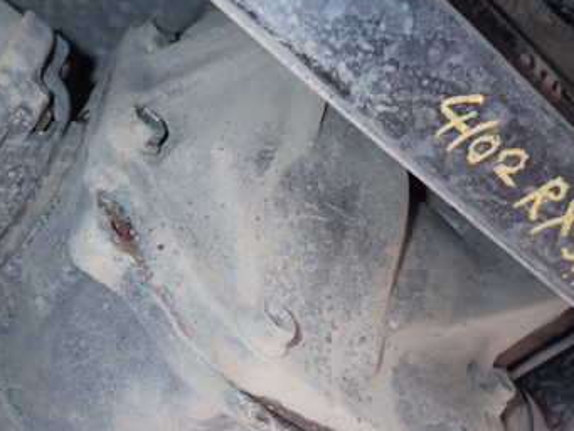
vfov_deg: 31.7
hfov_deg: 42.2
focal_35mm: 44
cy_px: 365
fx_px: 730
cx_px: 177
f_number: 2
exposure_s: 1/30
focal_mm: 4.5
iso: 200
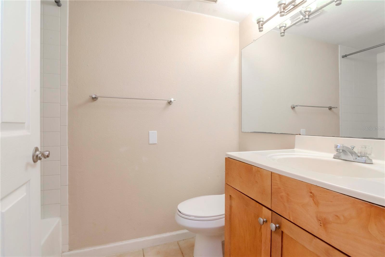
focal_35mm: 16
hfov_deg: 95.0
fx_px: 176
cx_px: 192
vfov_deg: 72.0
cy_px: 128
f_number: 18
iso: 640
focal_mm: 11
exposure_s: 1/10
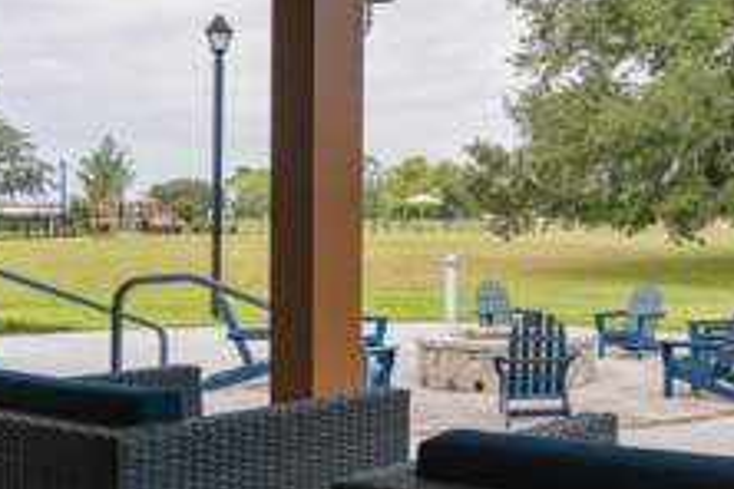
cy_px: 202
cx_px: 744
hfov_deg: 34.5
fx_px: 1060
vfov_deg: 26.0
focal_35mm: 52
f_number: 4
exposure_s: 1/250
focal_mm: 24
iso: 200
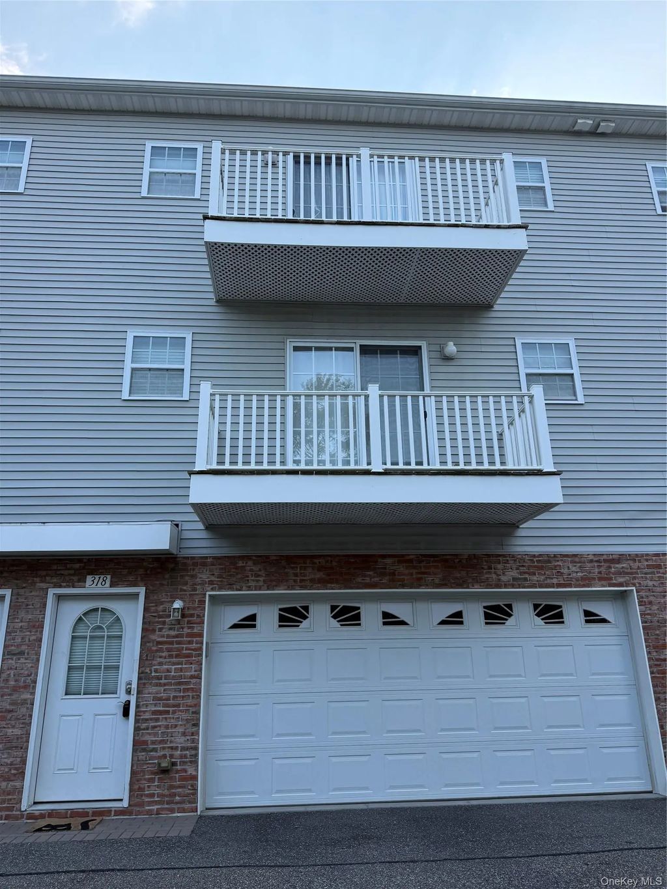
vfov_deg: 71.6
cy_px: 444
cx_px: 334
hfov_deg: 56.8
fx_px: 616
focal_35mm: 24
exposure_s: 1/1156
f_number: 1.78
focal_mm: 6.76
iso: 100
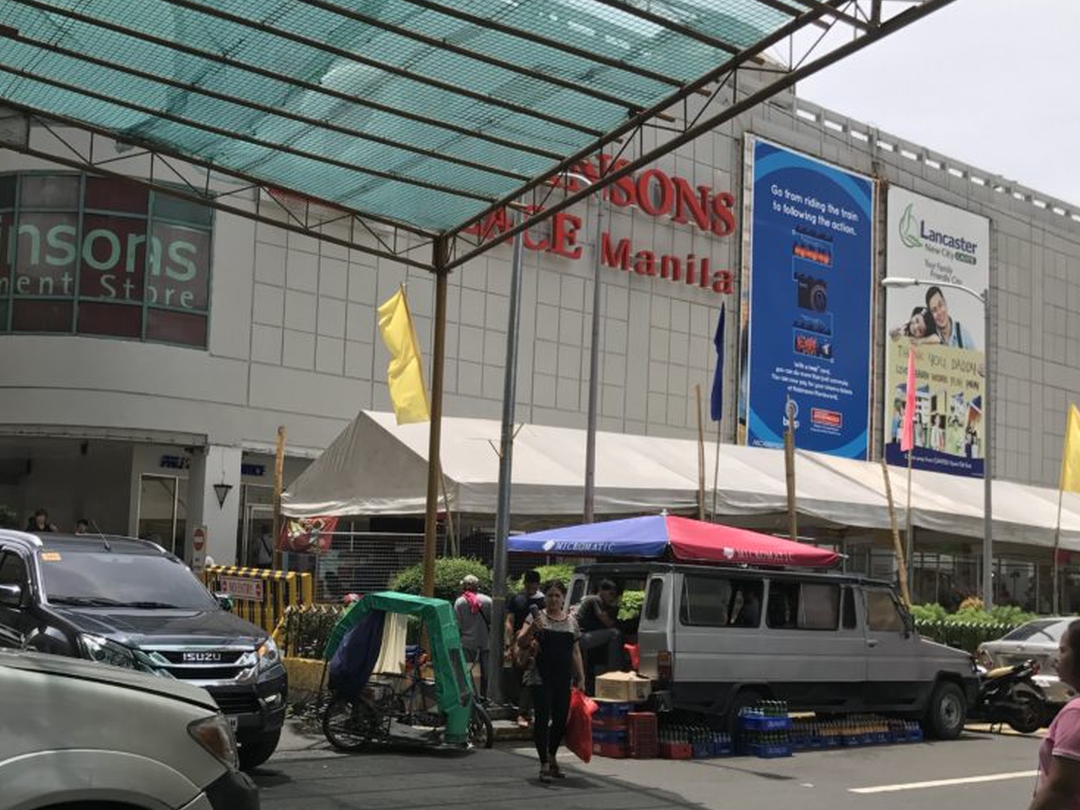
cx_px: 381
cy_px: 495
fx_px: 1217
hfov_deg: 47.3
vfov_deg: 36.6
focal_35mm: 39
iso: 20
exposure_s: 1/1408
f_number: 1.8
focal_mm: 3.99
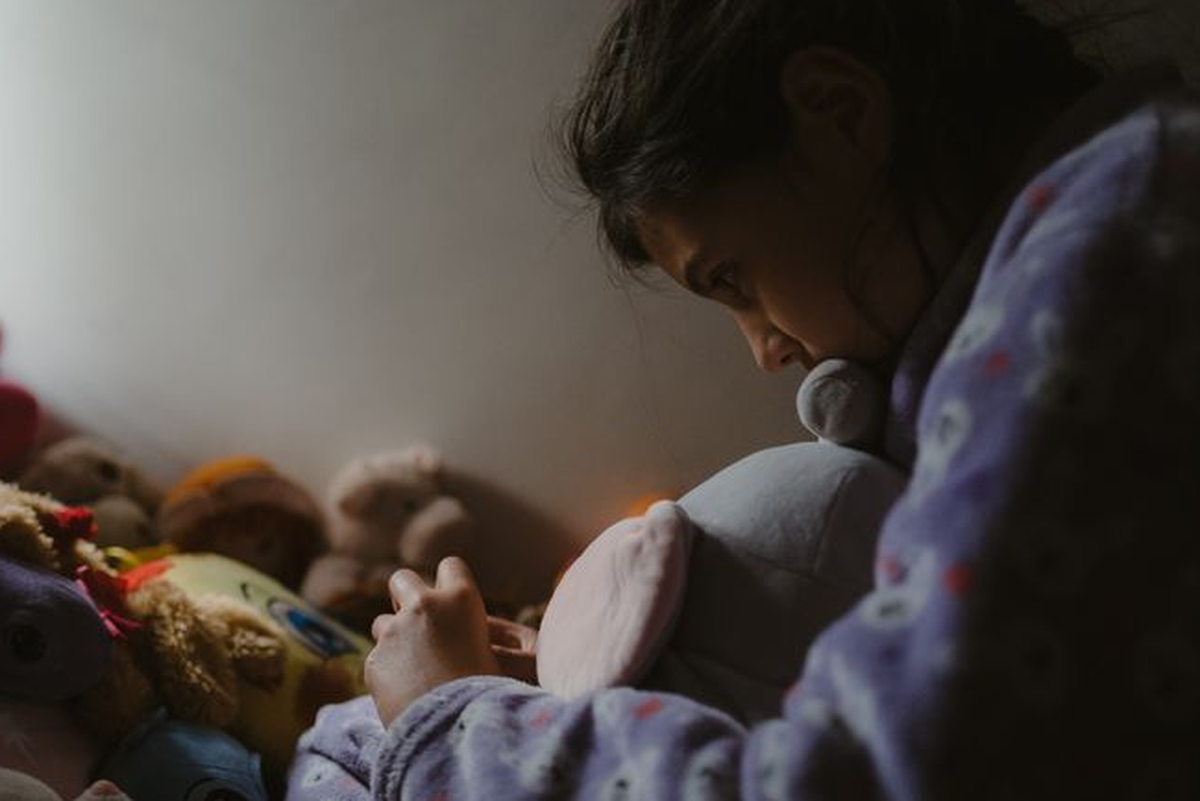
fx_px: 1067
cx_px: 429
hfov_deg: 57.8
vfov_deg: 41.1
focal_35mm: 32
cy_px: 434
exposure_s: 1/100
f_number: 1.4
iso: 2000
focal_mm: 16
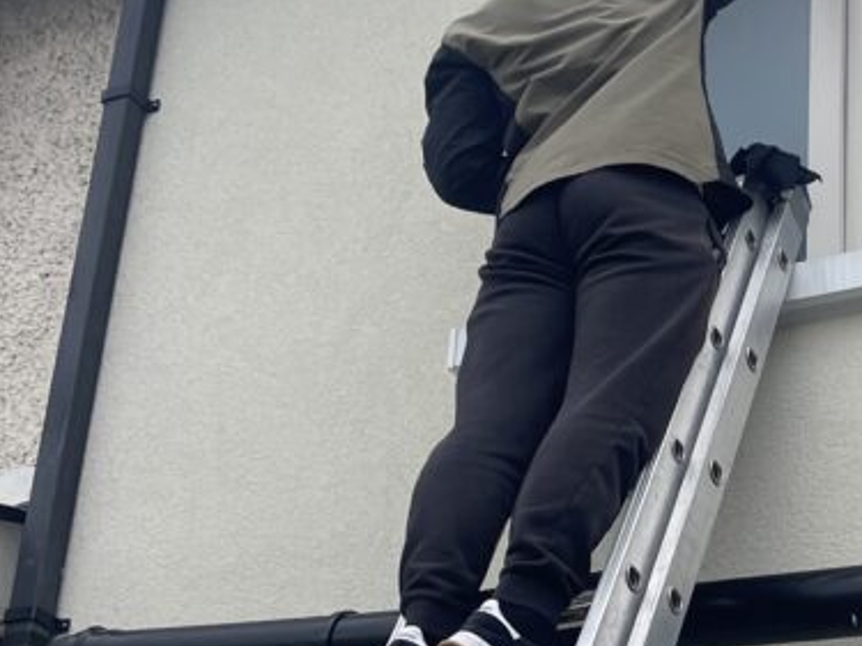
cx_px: 851
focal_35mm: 60
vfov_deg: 24.1
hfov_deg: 30.1
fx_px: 1494
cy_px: 498
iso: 32
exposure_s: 1/1946
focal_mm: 5.1
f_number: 1.6
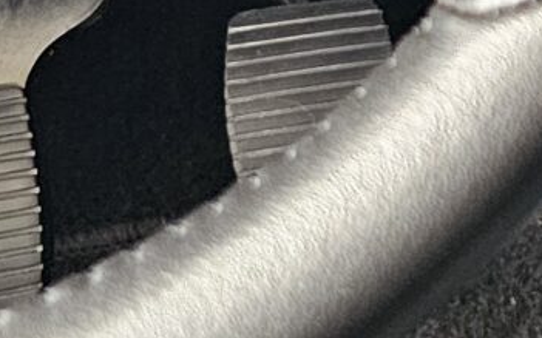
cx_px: 1427
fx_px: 2628
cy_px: -327
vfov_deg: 7.1
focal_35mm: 178
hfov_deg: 9.9
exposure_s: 1/24
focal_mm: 6.3
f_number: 1.7
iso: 640
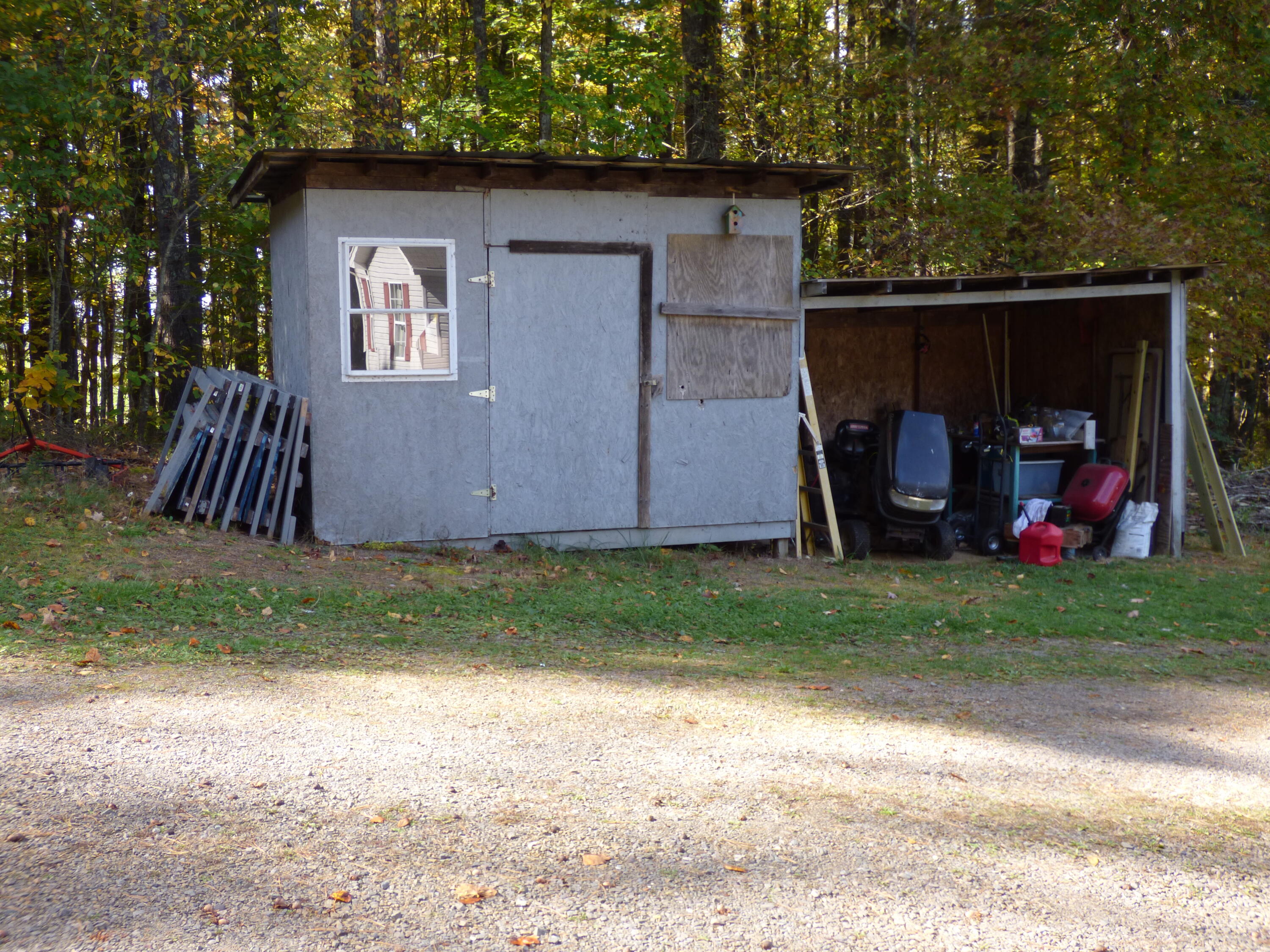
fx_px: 1431
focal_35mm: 39
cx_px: 635
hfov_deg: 47.9
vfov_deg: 36.8
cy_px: 476
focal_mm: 6.8
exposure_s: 1/100
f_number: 3.5
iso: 100
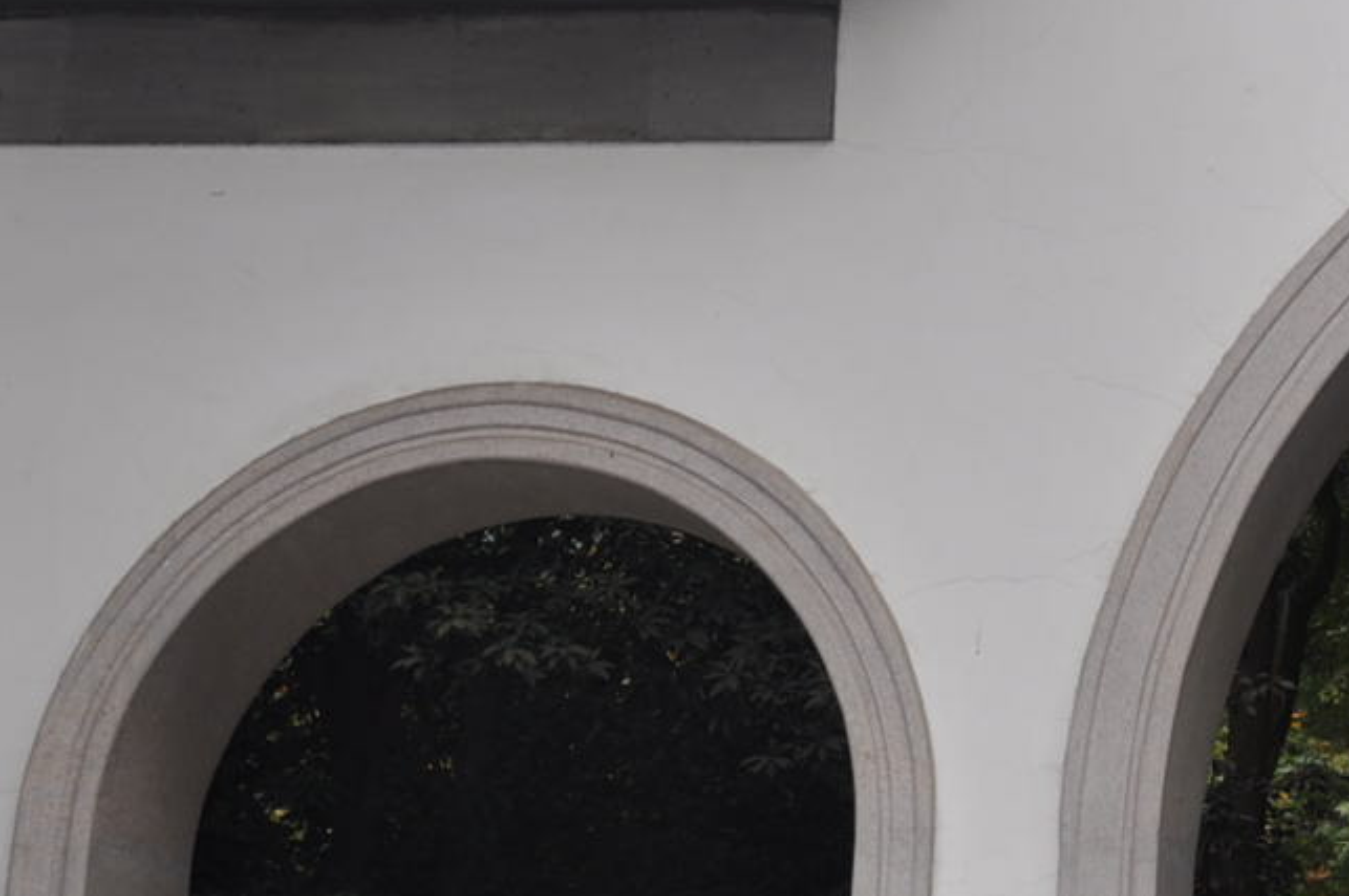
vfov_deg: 9.6
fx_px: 5239
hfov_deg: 14.0
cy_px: -298
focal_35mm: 140
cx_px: 1878
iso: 200
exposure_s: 1/200
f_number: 7.1
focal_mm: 28
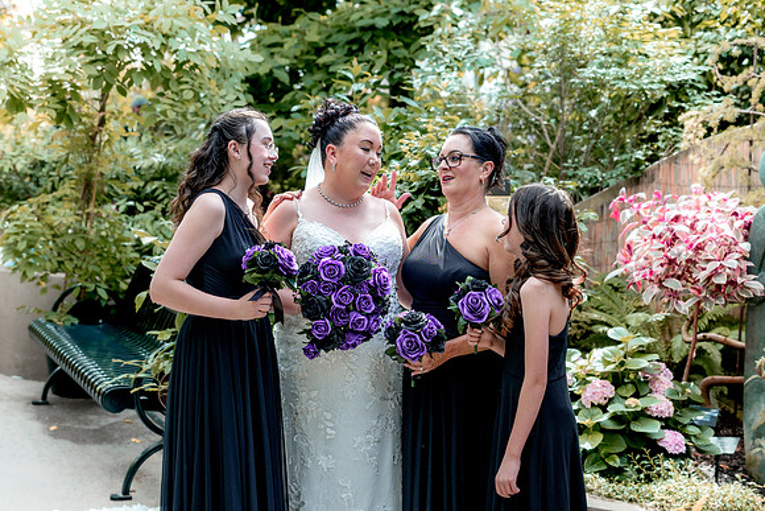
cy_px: 256
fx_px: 1318
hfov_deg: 32.4
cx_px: 382
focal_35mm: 62
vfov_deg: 21.9
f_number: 3.5
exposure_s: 1/640
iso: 640
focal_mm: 62
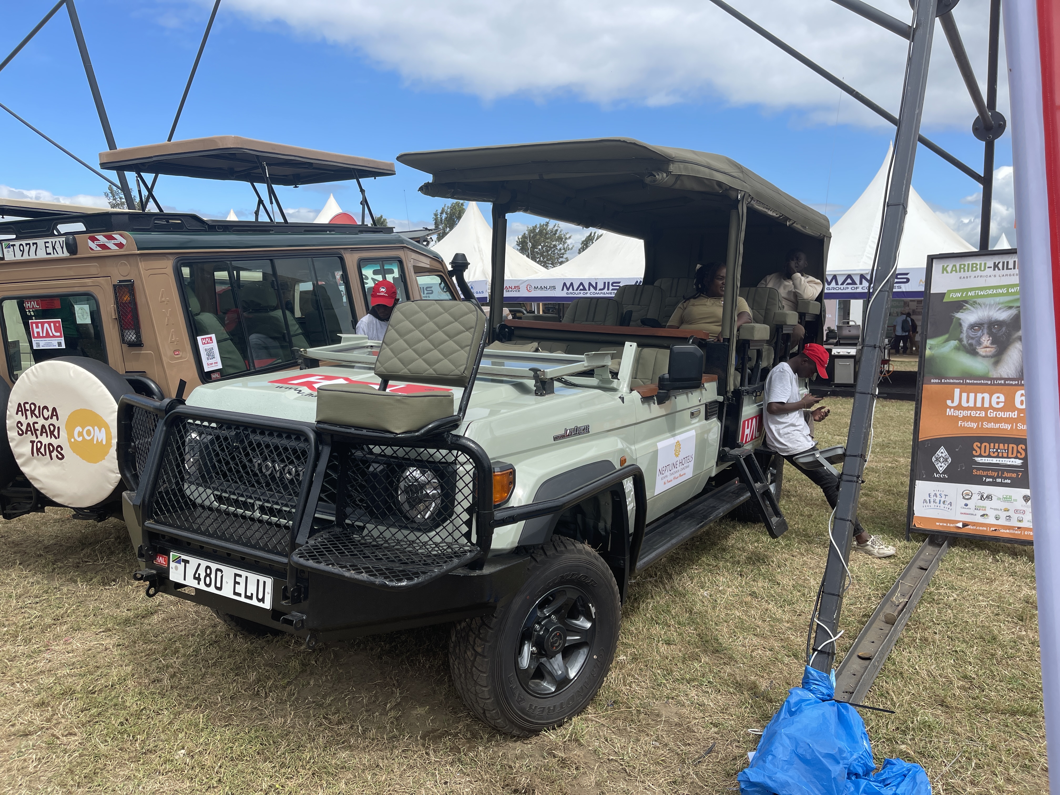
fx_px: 766
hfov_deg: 69.4
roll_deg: -0.3
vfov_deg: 54.9
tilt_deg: -7.5
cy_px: 398
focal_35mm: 25
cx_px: 530
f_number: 1.6
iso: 32
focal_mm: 5.1
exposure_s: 1/2857
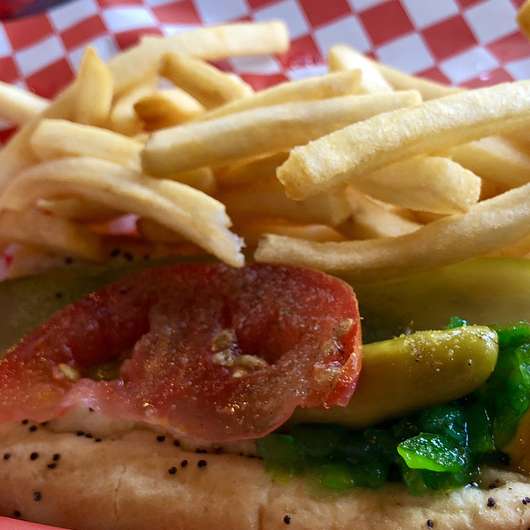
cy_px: 310
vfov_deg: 33.3
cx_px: 373
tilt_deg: -38.5
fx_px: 883
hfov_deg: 33.0
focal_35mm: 51
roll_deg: +3.6
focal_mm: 3.99
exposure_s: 1/40
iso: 25
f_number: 1.8
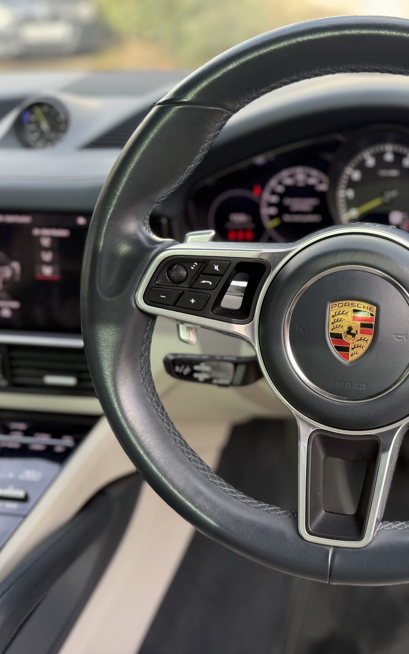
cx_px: 364
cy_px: 328
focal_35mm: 34
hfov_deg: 35.2
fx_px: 606
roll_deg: -0.4
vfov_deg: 56.7
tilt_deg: -29.0
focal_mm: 6.76
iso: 100
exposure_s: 1/358
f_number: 1.78
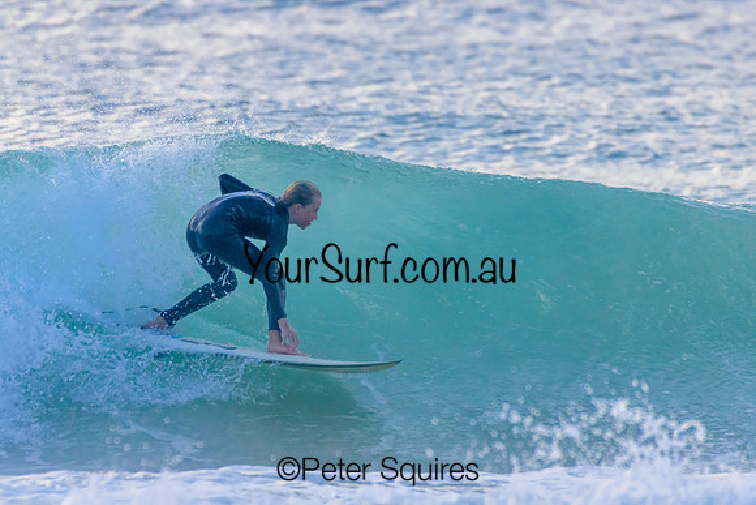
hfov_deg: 2.1
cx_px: 378
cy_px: 252
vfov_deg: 1.4
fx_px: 21004
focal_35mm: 1000
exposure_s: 1/2000
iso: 2500
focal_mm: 1000
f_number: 11
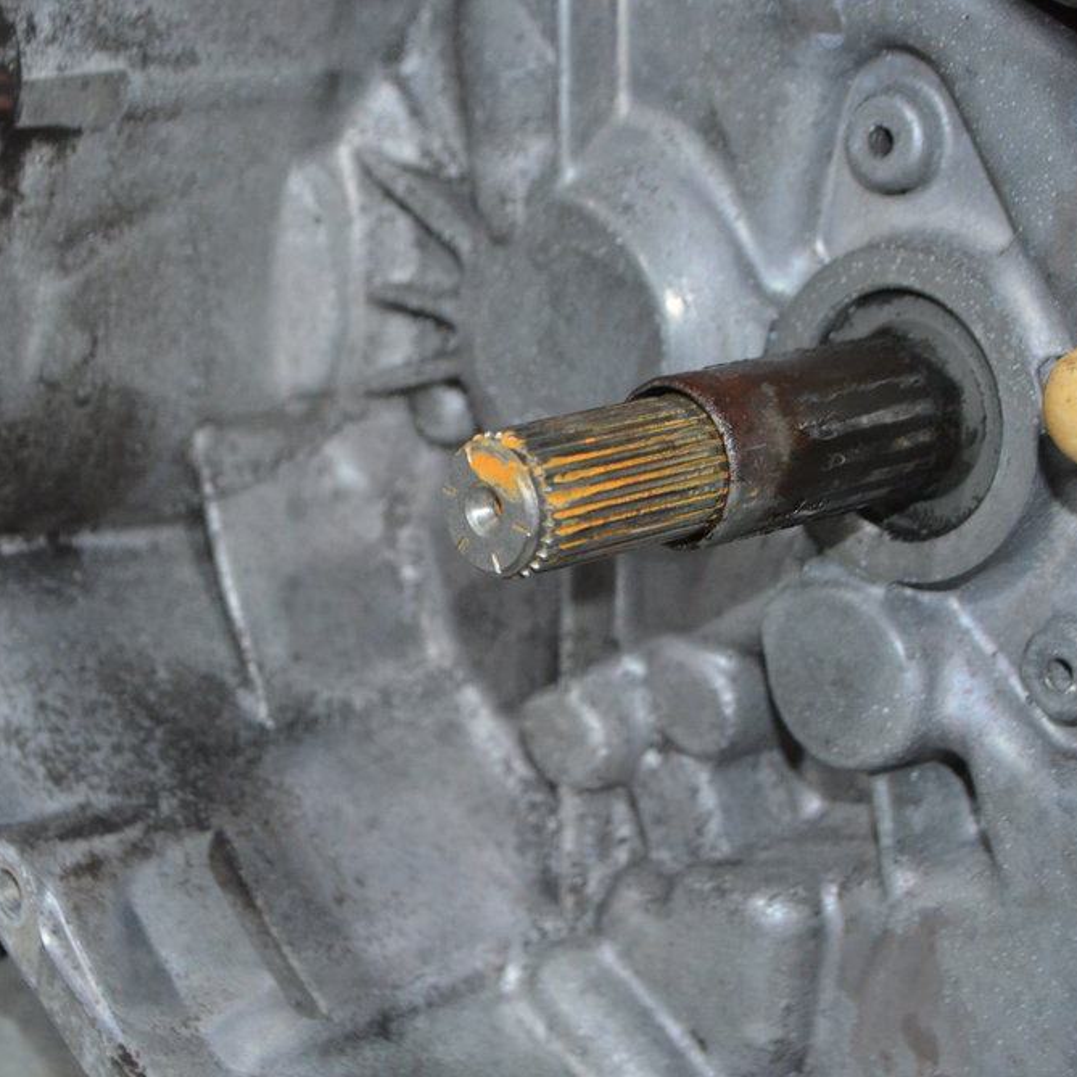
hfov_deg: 23.3
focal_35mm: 74
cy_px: 544
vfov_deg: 23.4
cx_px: 431
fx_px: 2605
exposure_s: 1/60
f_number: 5
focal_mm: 38
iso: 2500
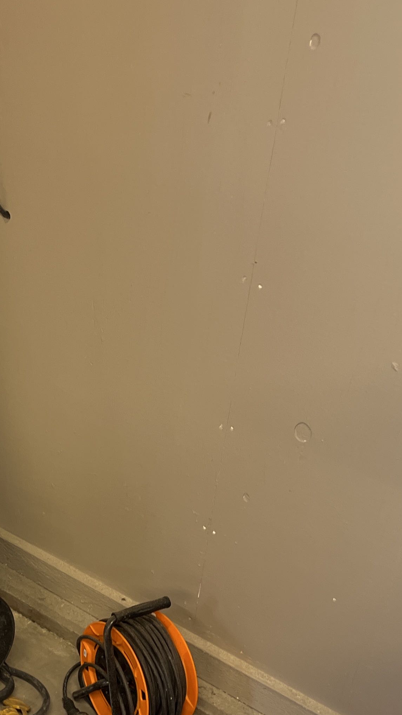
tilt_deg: -35.0
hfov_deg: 20.5
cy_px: 500
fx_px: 1061
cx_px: -28
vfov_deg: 36.7
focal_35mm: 56
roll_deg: +0.9
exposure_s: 1/100
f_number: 1.5
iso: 125
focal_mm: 5.7
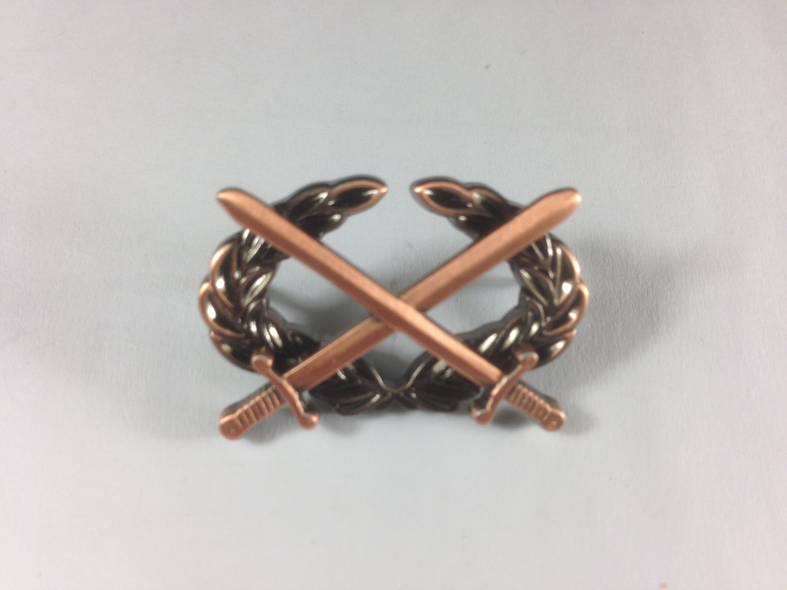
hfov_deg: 55.4
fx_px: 750
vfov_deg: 42.9
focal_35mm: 33
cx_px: 394
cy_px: 295
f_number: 2.4
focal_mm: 4.13
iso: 64
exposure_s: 1/100
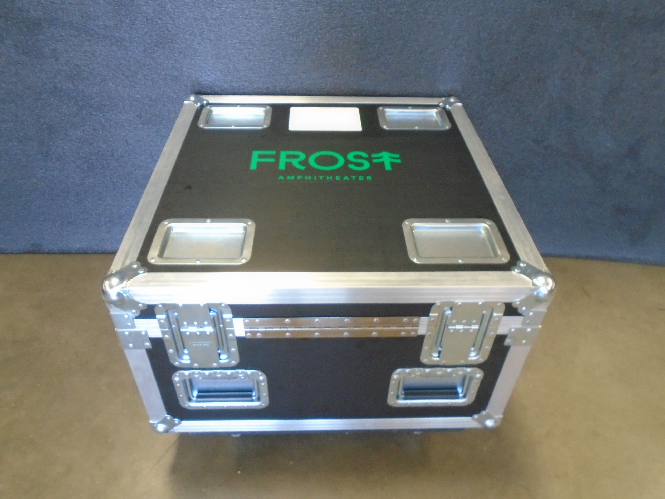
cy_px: 250
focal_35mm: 26
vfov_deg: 53.1
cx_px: 332
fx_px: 499
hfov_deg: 67.3
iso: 400
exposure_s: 1/30
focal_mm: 4.6
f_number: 3.2
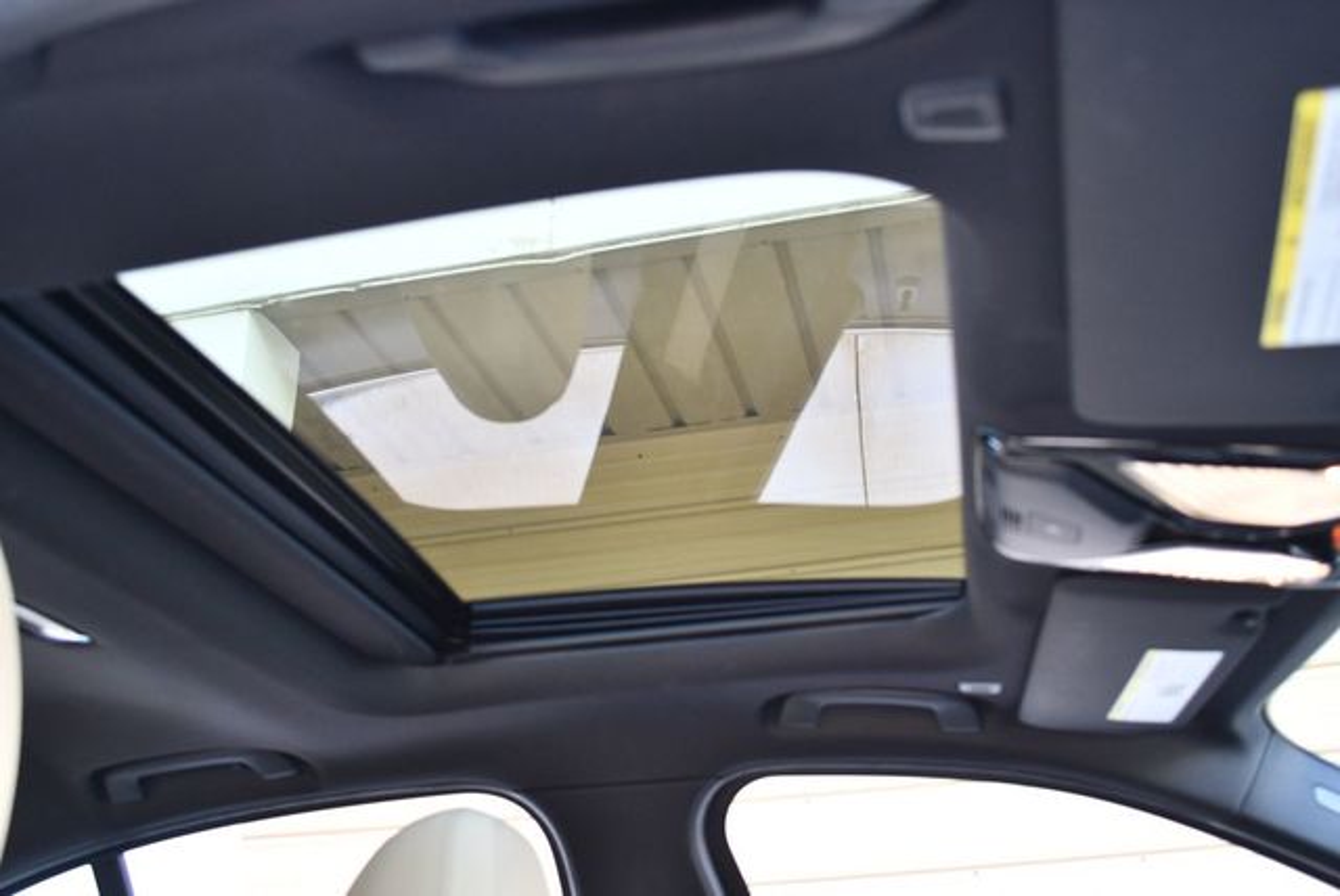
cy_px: 448
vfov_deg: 36.9
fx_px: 1341
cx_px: 670
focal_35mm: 36
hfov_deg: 53.1
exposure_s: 1/160
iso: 800
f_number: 3.5
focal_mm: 18
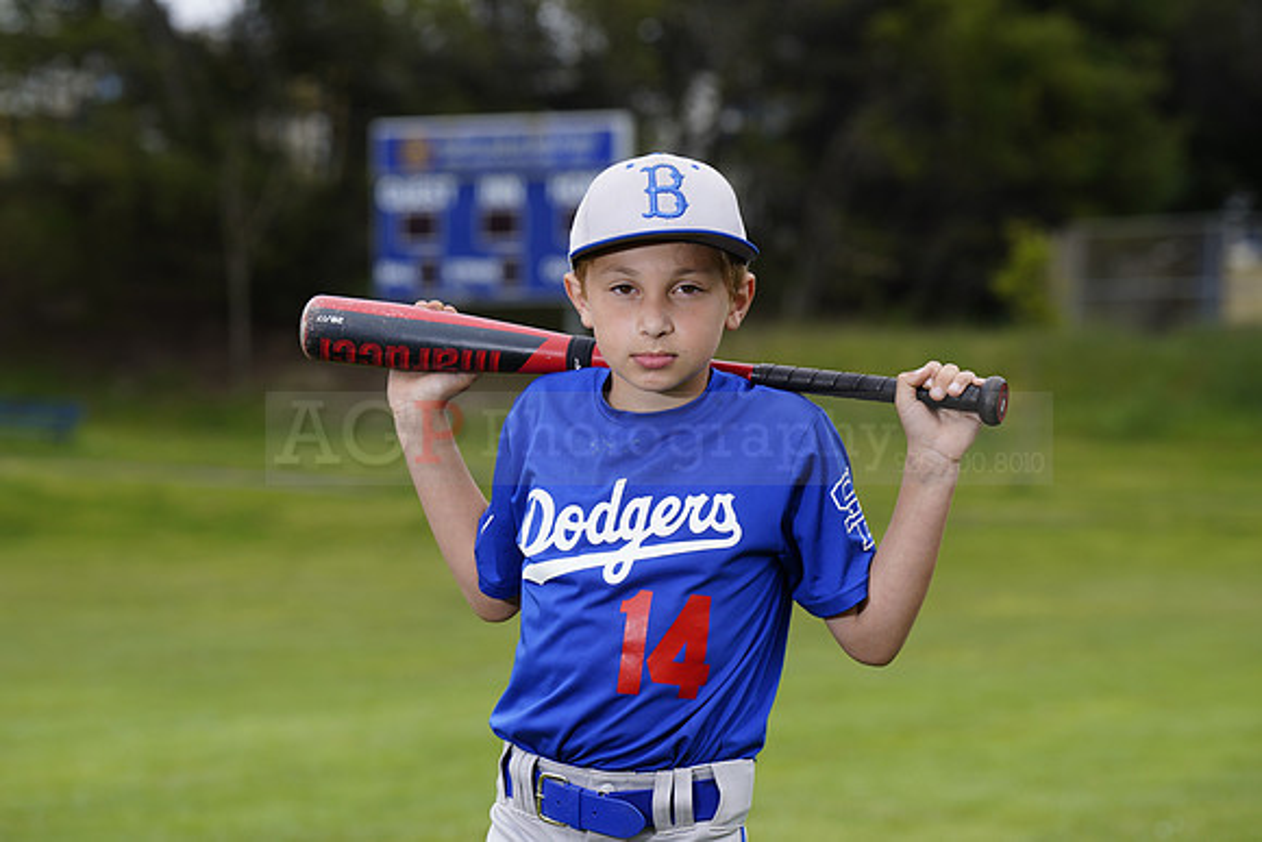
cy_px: 421
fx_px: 5294
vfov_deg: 9.1
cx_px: 631
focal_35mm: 151
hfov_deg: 13.6
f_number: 6.3
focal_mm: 151
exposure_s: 1/250
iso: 100
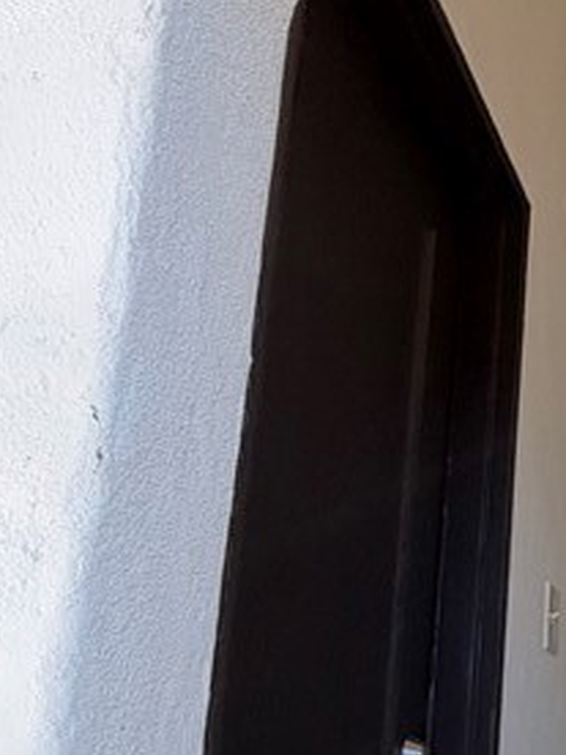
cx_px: 837
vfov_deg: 35.4
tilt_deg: +13.0
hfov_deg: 23.0
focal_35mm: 52
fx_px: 1134
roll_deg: +1.6
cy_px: 629
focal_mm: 2.22
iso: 50
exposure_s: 1/502
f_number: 2.2
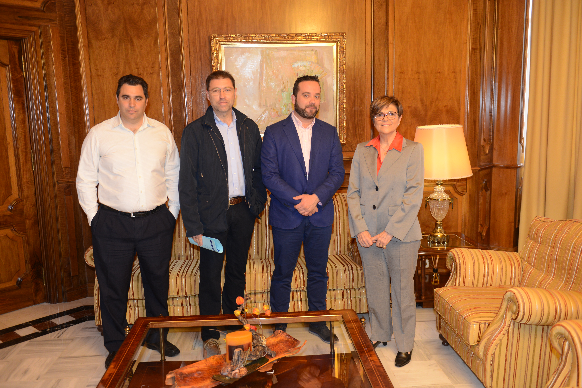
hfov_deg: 58.7
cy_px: 194
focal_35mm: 32
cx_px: 291
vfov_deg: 41.1
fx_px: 517
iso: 800
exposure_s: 1/60
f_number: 3.2
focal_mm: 32
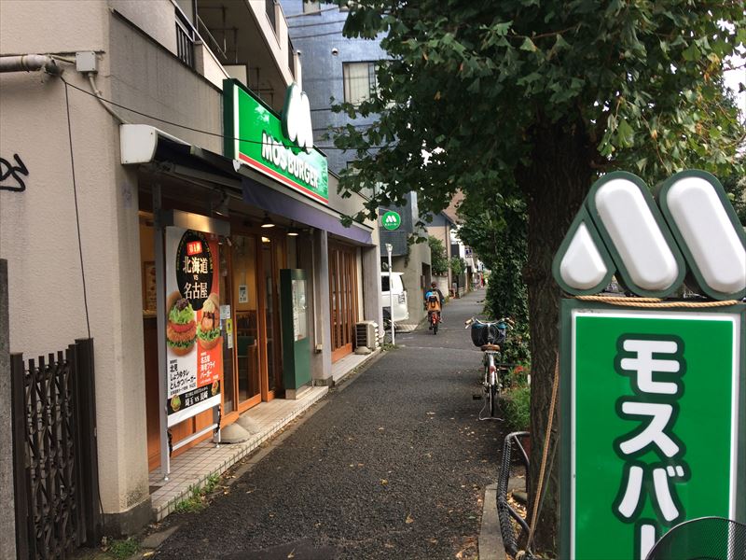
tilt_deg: +1.4
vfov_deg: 48.2
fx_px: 625
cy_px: 280
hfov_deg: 61.7
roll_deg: +2.0
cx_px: 373
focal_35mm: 29
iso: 50
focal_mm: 4.15
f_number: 2.2
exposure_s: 1/120
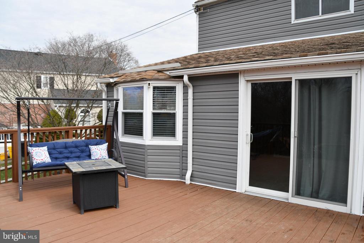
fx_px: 273
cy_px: 122
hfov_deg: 67.4
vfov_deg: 47.9
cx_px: 182
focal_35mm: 27
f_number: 8
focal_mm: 18
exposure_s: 1/250
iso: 100
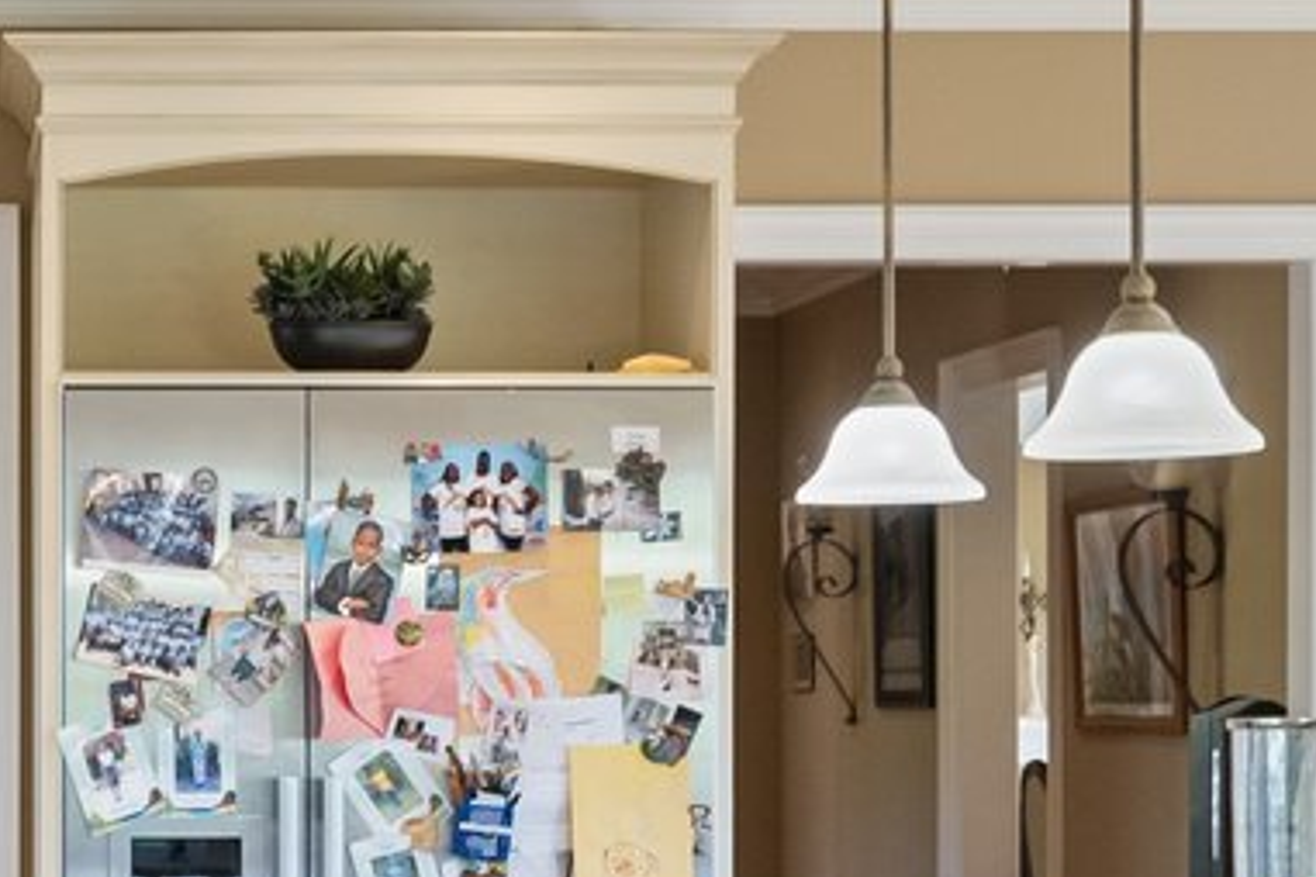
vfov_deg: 15.8
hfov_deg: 22.6
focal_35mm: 86
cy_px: 634
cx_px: -31
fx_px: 3144
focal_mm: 16
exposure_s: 1/30
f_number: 5.6
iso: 2000
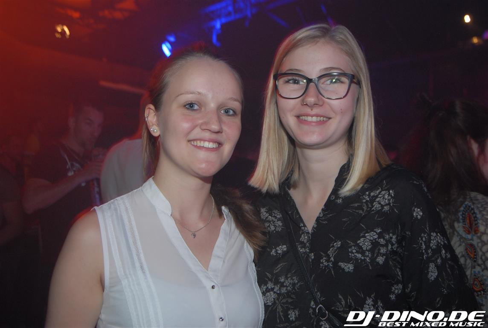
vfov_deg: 32.0
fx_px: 571
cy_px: 164
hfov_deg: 46.3
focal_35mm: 42
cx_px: 244
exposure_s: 1/5
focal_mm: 28
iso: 400
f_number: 5.6
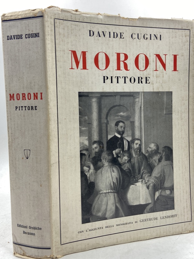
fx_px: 209
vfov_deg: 63.4
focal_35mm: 28
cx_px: 101
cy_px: 134
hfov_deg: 49.7
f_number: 1.8
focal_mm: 4.25
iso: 32
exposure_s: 1/134
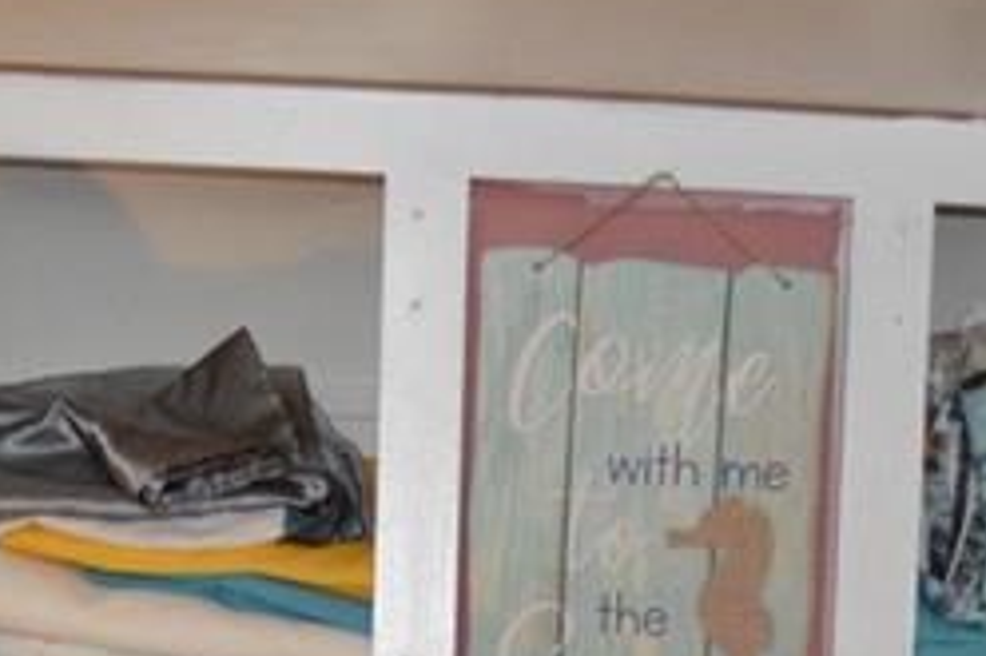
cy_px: 1296
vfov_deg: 9.4
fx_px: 3722
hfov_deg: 15.1
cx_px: 680
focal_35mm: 136
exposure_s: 1/60
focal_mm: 22
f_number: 3.8
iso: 2200
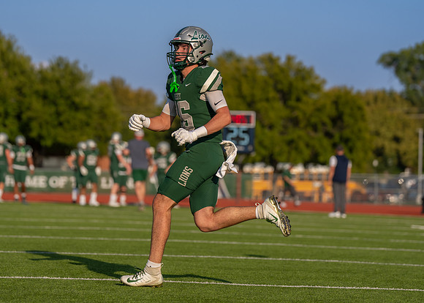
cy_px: 125
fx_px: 1846
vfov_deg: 9.4
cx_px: 186
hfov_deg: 13.1
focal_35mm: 153
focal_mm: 118
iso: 100
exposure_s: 1/2500
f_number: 2.8
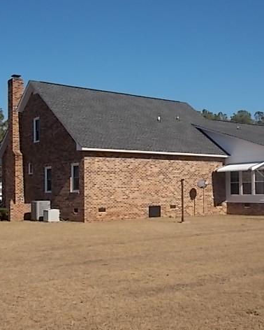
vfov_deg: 41.1
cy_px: 167
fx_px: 439
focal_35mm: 45
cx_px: 175
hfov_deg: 33.2
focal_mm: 6.1
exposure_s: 1/1000
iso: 80
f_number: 3.4
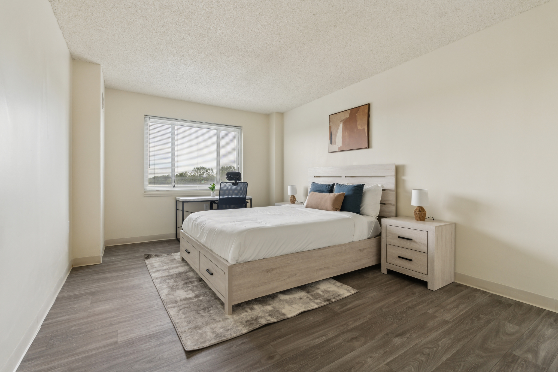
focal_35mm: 16
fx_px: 248
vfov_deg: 73.7
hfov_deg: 96.7
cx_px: 279
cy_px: 186
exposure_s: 1/50
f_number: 8
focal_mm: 16
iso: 640
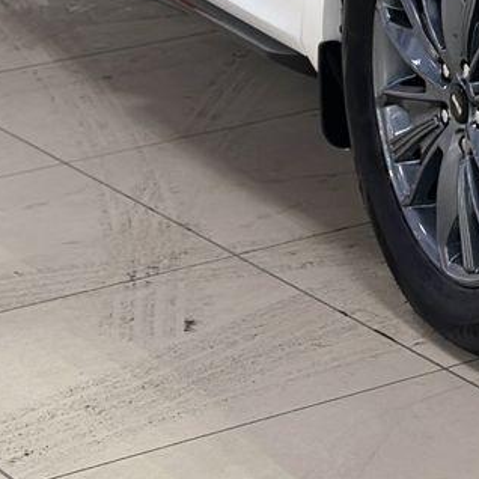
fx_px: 3006
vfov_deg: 8.9
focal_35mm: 192
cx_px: 761
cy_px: -199
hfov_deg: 8.8
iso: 80
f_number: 1.78
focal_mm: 6.86
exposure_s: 1/100
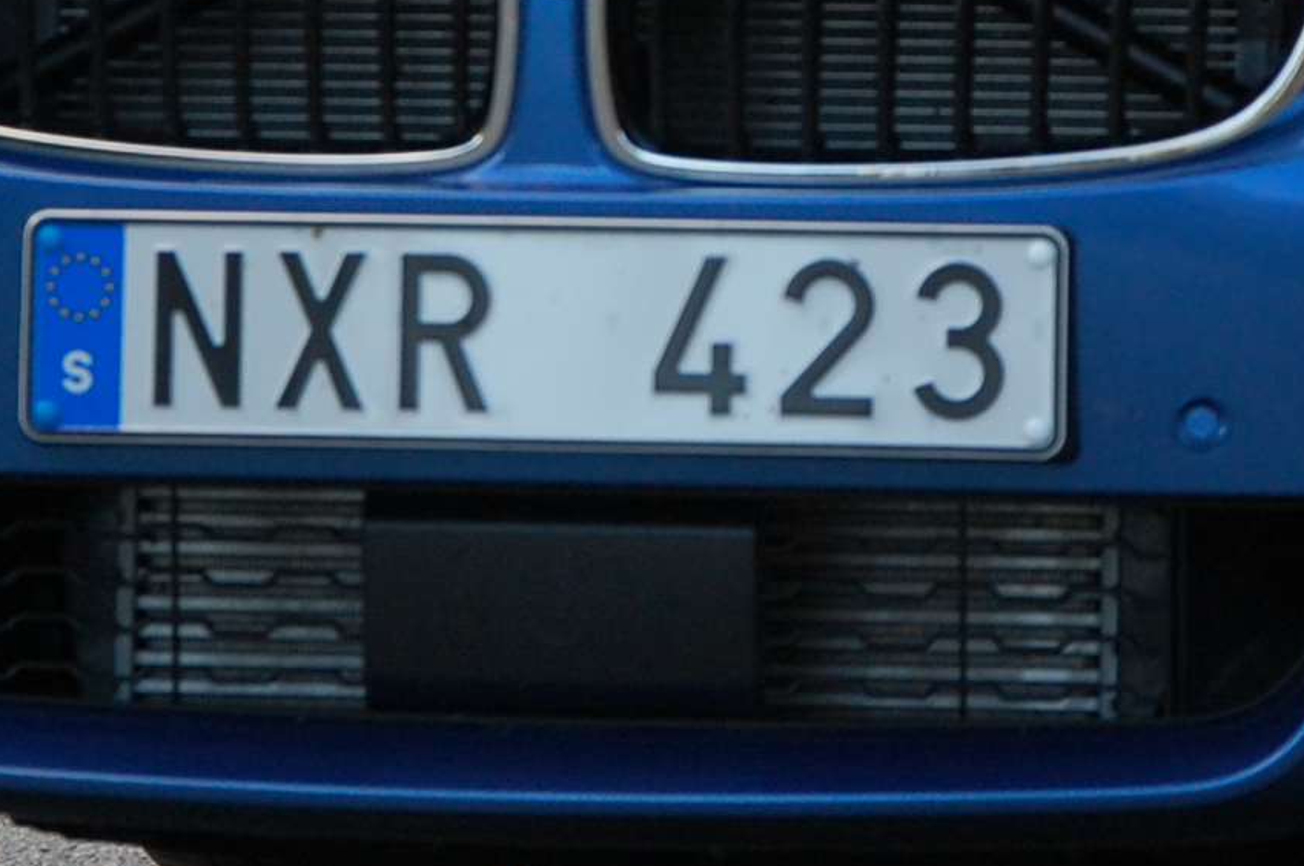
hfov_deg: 5.2
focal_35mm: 399
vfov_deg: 3.4
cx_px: 826
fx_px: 14428
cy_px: -180
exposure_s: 1/160
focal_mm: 75
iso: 400
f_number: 5.6
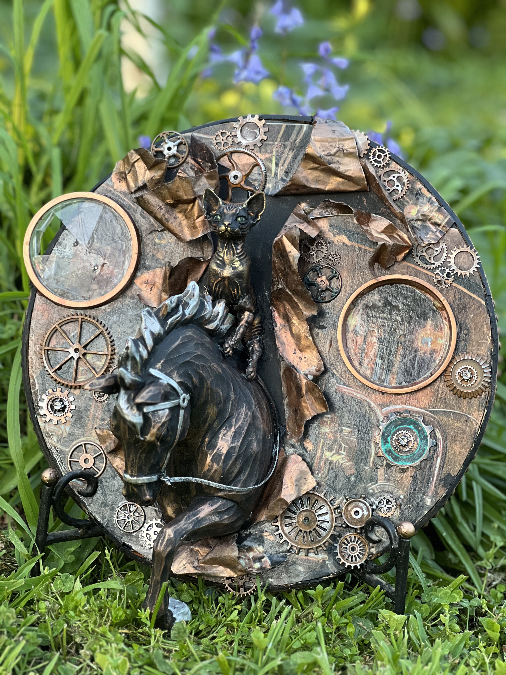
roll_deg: -6.7
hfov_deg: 19.1
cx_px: 253
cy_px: 338
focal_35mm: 77
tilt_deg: -11.3
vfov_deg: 25.3
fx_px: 1501
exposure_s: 1/112
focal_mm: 9
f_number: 2.8
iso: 250
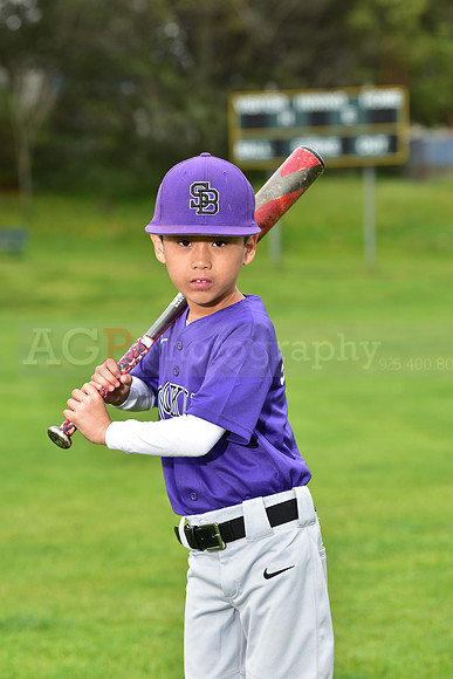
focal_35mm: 135
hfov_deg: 10.2
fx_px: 2546
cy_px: 340
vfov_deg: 15.2
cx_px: 226
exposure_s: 1/250
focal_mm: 135
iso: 400
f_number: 5.6
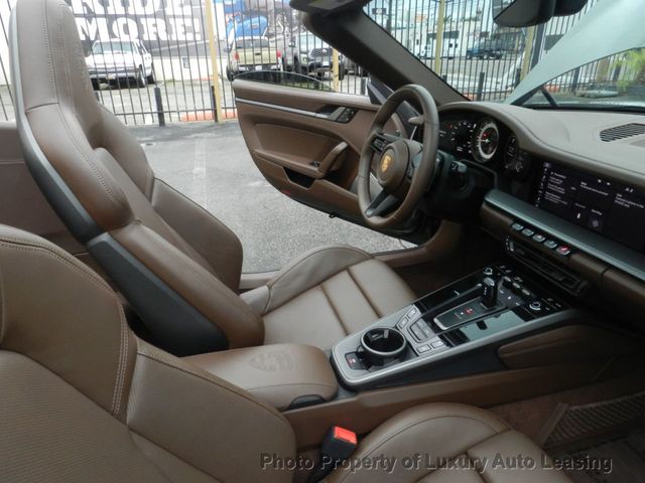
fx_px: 429
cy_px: 242
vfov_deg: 58.9
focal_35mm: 23
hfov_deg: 73.9
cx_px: 322
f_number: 8
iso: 160
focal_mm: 4
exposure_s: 1/30
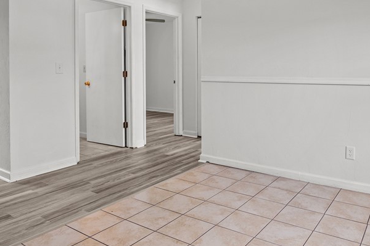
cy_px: 70
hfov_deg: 63.3
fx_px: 298
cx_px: 215
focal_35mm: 29
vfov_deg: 43.8
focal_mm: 16
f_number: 8
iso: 320
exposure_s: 1/10
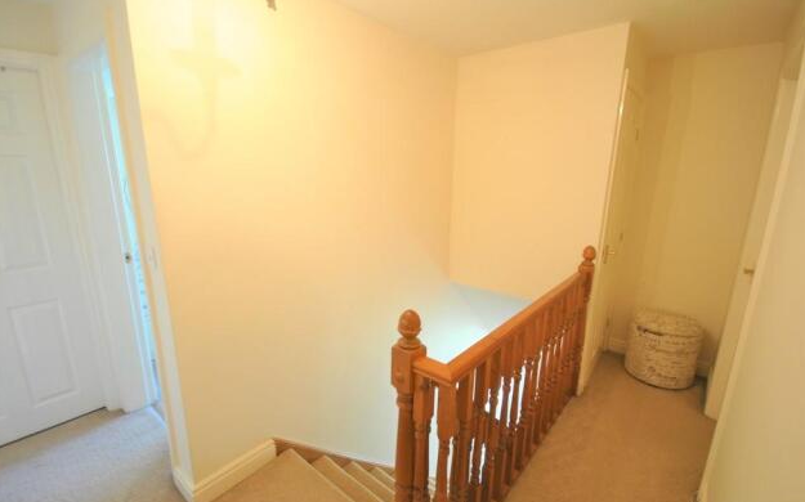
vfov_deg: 71.2
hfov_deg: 97.8
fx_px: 351
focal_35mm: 16
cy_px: 257
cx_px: 396
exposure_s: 1/13
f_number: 4
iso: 400
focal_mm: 10
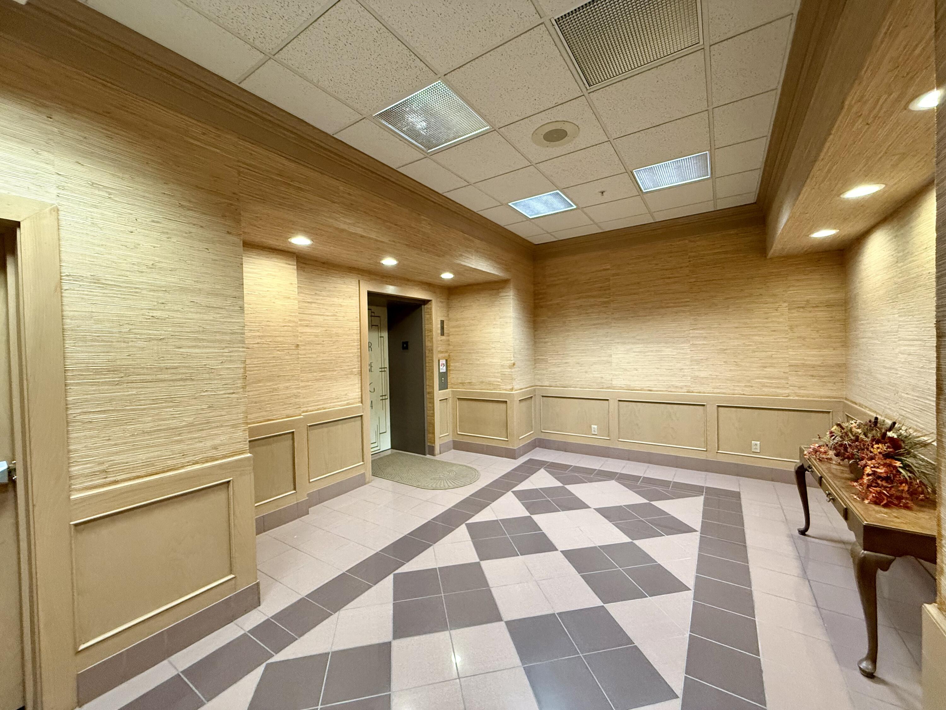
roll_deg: +1.2
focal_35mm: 14
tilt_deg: -0.8
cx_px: 473
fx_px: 383
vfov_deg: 85.7
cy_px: 355
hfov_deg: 102.1
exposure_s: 1/60
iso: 500
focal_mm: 2.22
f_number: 2.2
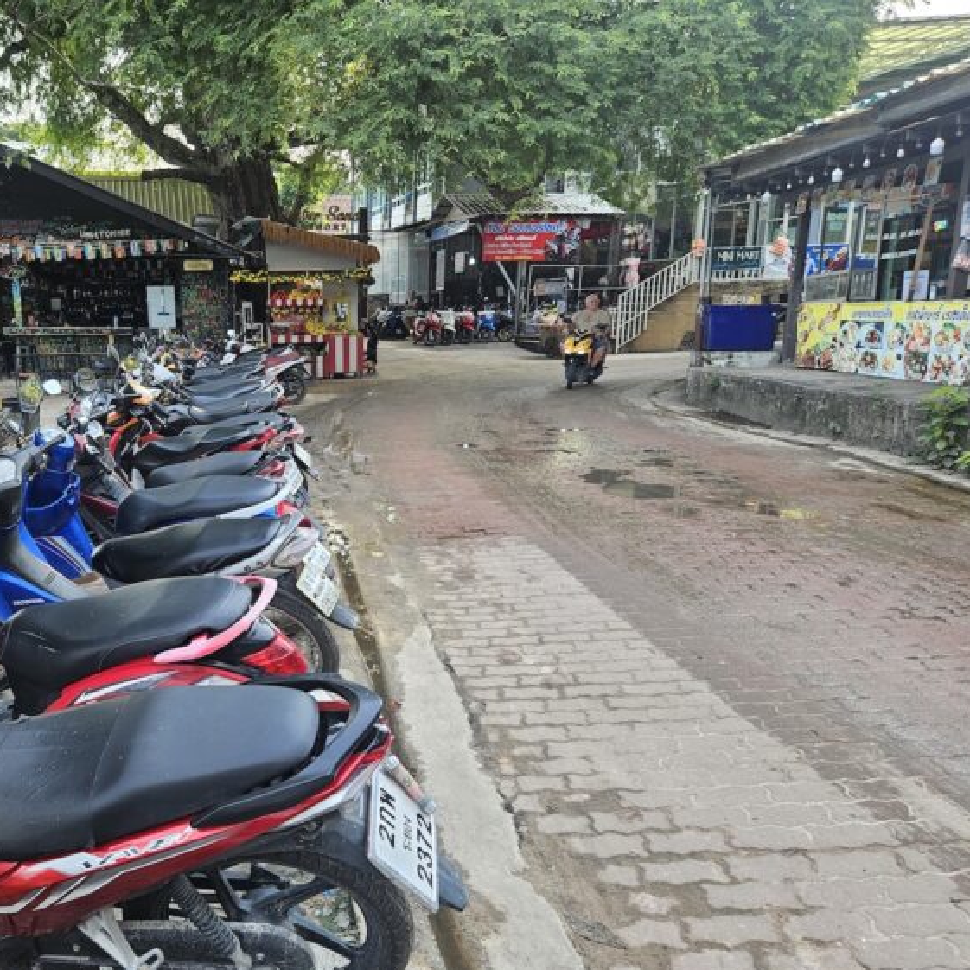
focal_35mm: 29
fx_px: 919
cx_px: 296
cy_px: 517
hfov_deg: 54.1
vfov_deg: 55.6
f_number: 1.8
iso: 40
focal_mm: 5.4
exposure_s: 1/180
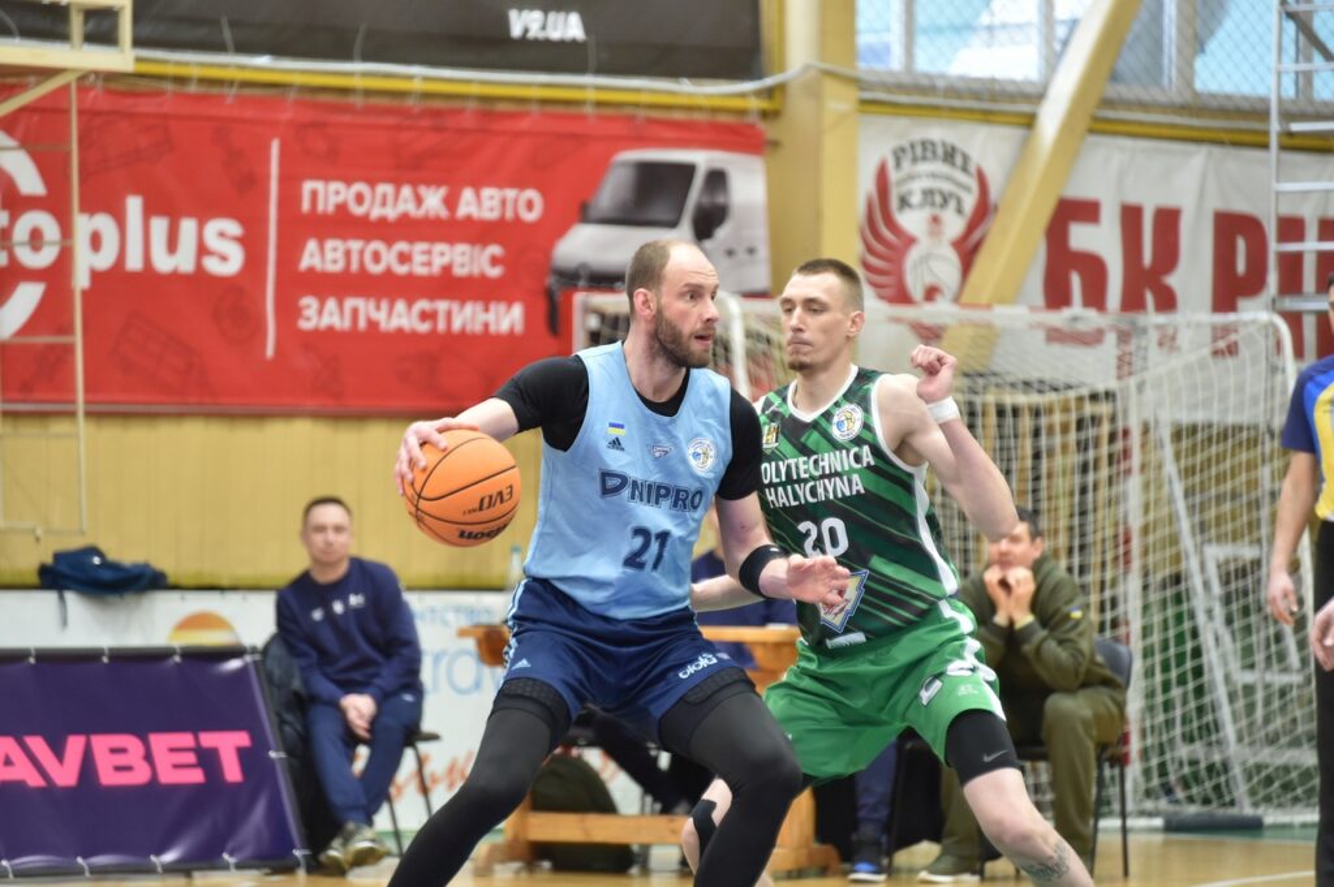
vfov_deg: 6.9
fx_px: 7405
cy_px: 444
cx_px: 667
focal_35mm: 200
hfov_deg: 10.3
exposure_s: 1/640
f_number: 4
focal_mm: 200
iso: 2500
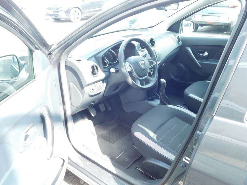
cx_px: 124
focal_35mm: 30
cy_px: 92
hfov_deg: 60.0
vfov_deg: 46.8
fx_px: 214
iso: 125
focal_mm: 5.3
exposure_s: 1/30
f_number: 3.2
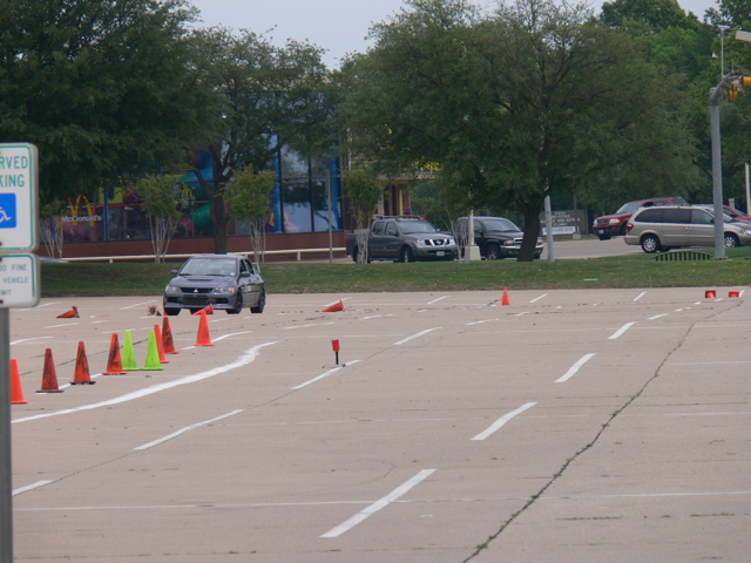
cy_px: 282
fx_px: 8027
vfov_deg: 4.0
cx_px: 376
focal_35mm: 370
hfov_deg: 5.4
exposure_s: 1/400
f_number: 5.6
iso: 80
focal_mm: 78.2
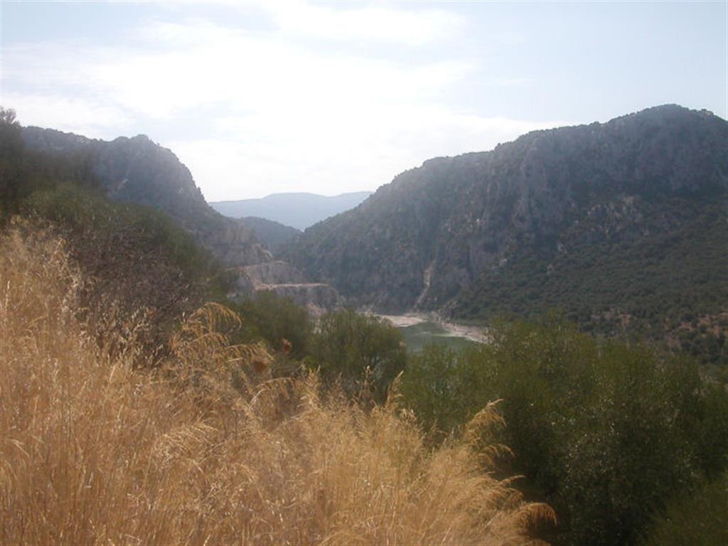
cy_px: 273
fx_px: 778
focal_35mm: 37
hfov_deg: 50.1
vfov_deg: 38.7
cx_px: 364
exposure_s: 1/784
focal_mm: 5.6
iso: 100
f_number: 4.5
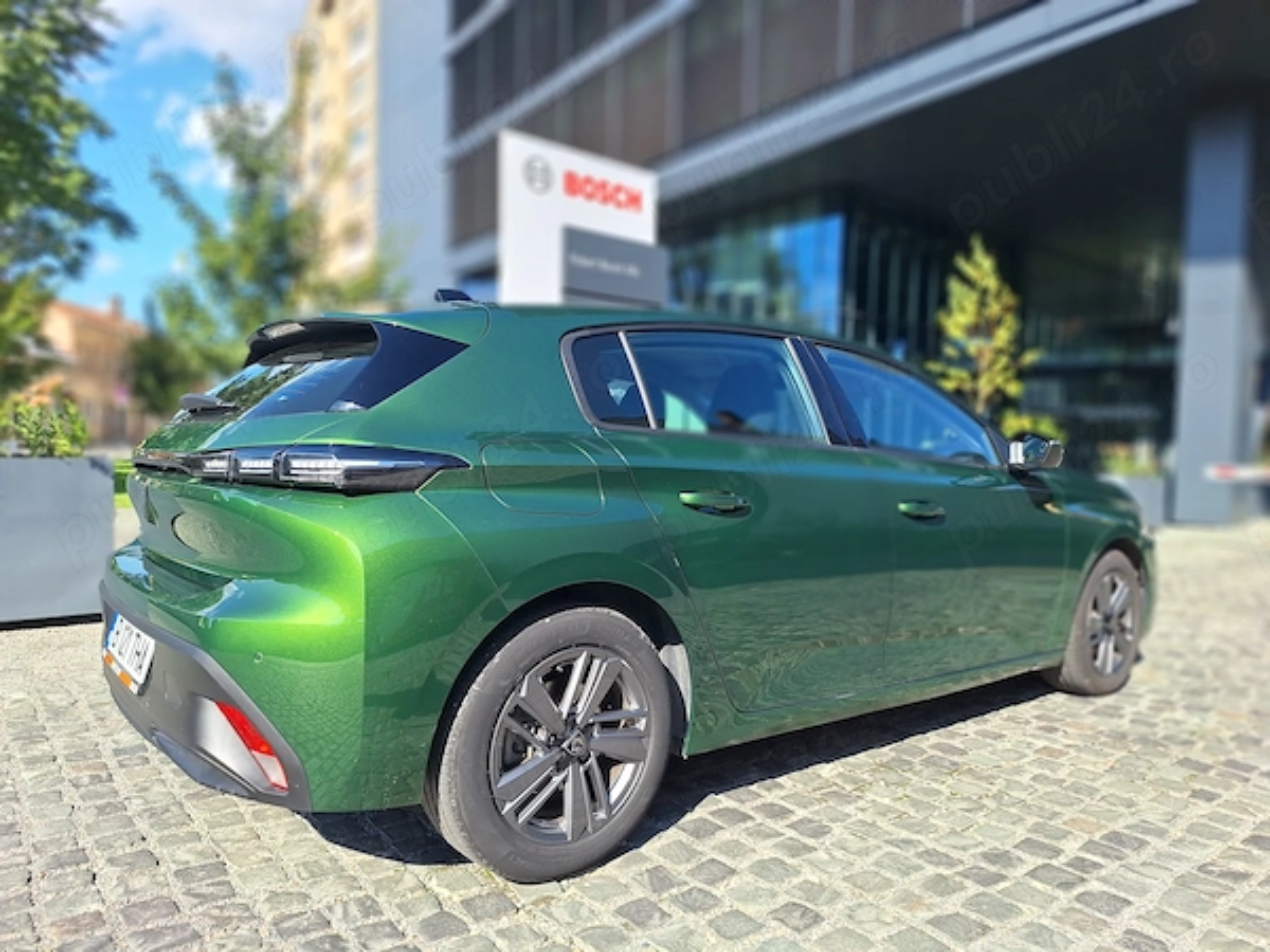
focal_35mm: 23
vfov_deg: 58.9
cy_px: 476
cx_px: 635
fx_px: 844
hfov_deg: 73.9
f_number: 1.8
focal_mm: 5.54
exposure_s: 1/1230
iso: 40
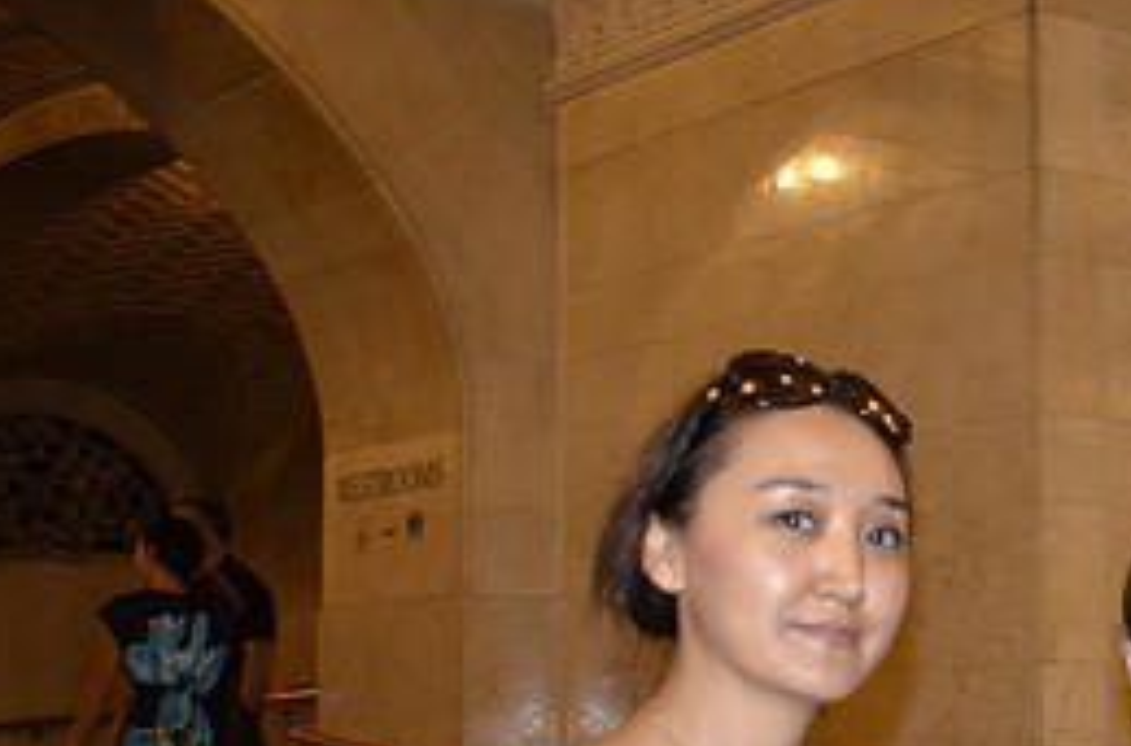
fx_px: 2635
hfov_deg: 23.1
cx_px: 1170
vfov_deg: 16.0
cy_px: 589
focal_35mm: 84
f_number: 4
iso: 1600
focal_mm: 25
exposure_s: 1/60
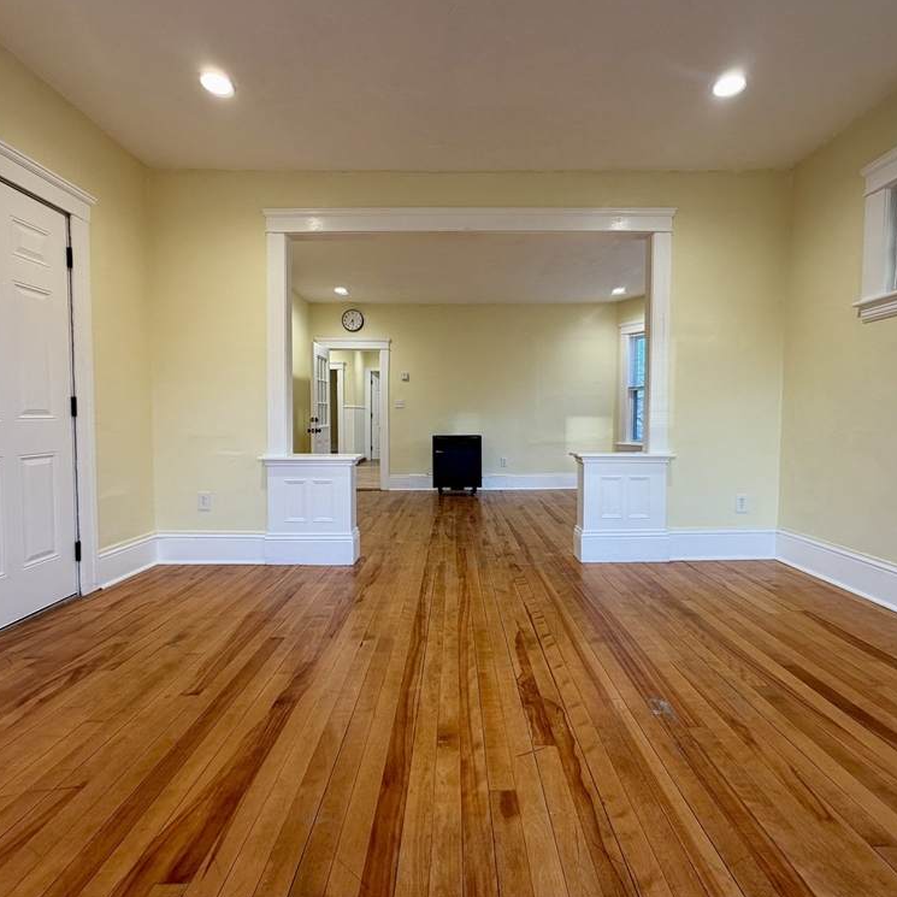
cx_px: 467
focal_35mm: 17
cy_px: 438
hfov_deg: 83.9
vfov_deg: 84.0
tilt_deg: -2.2
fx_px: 498
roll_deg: -0.4
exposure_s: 1/111
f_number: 2.2
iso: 80
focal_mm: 2.22
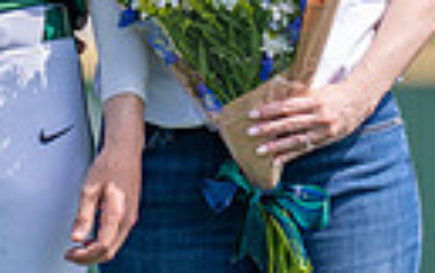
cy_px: -95
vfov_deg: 1.3
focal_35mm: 989
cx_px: -62
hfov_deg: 2.1
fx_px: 11740
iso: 100
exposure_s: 1/1600
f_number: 2.8
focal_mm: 200
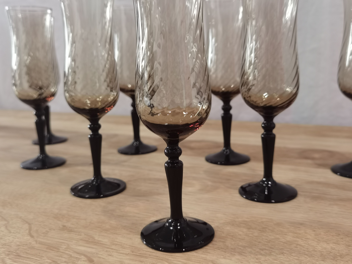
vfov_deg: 39.7
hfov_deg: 51.4
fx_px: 366
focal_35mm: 36
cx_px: 176
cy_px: 132
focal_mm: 6.71
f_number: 1.9
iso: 160
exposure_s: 1/100
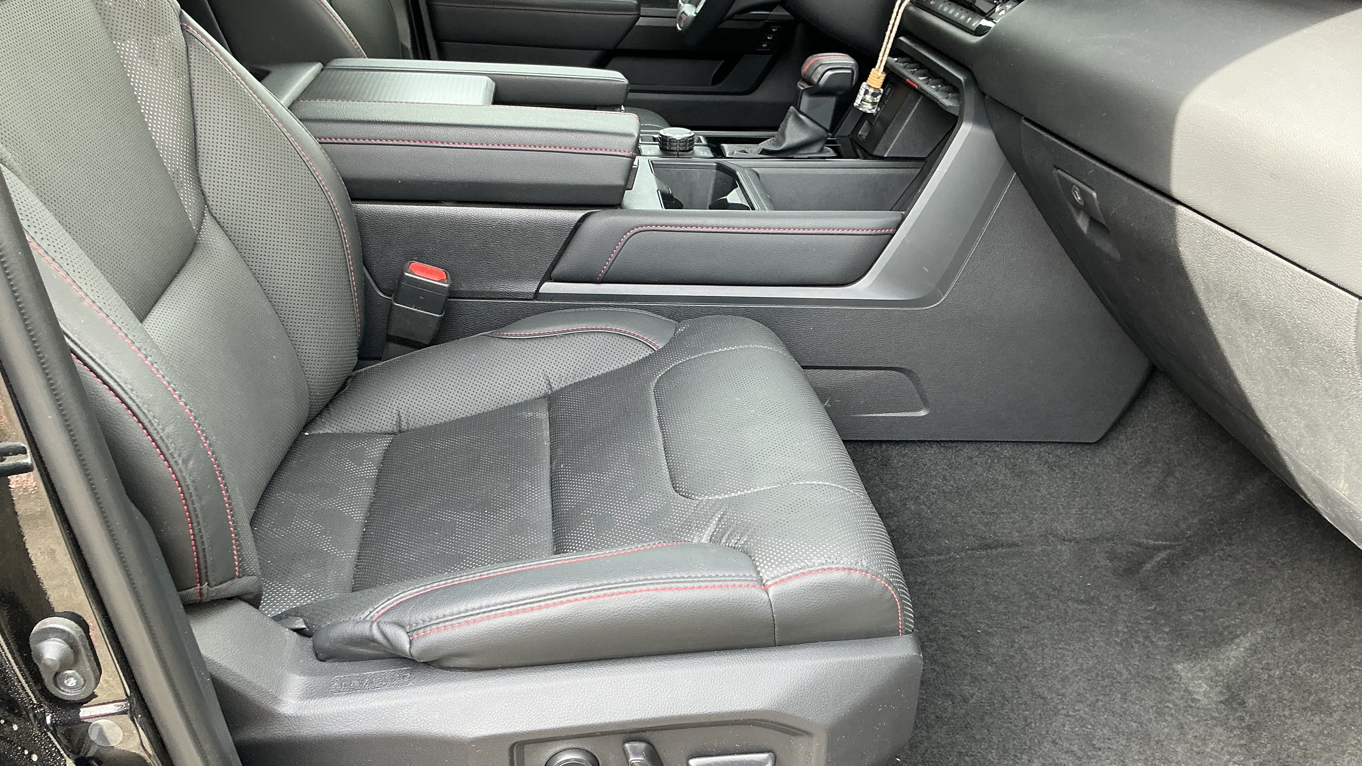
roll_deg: -9.7
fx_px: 1156
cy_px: 431
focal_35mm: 32
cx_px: 660
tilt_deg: -28.8
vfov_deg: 36.6
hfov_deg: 61.0
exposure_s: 1/120
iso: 50
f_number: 1.8
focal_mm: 3
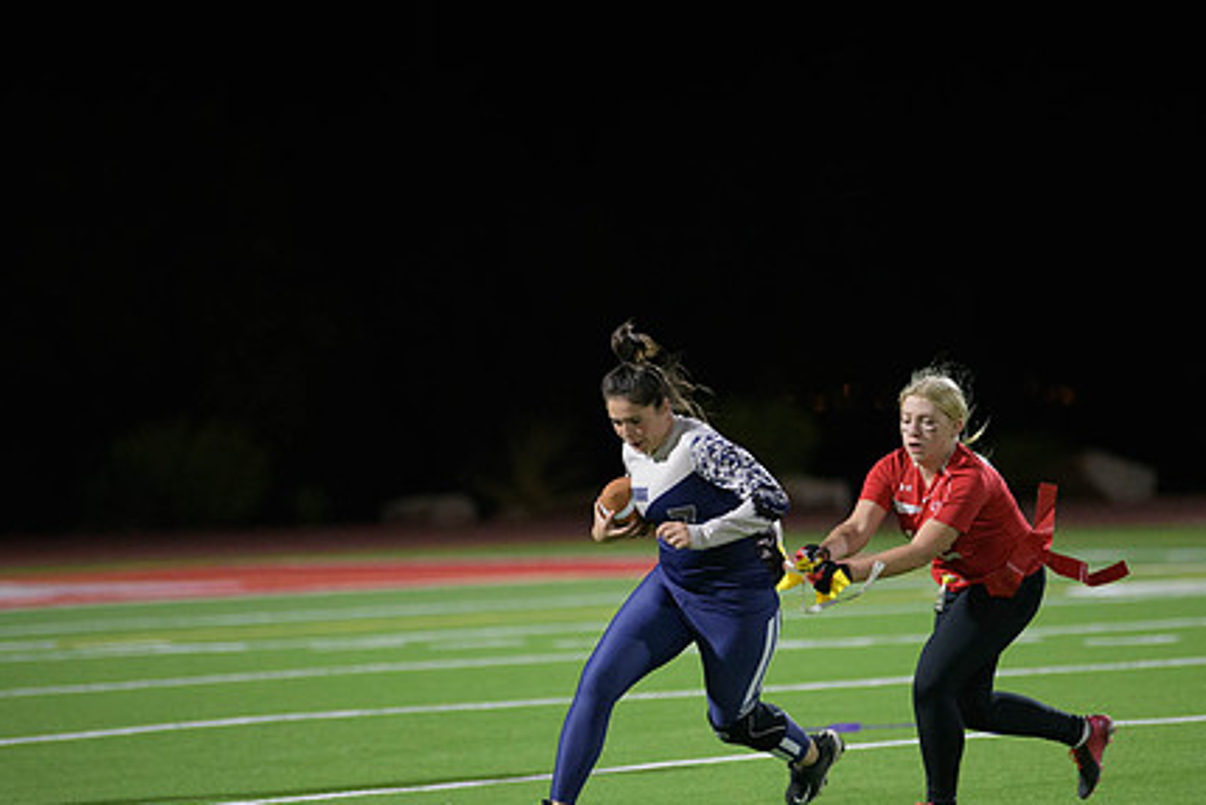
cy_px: 523
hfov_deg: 7.6
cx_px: 715
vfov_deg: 5.1
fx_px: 9048
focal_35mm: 270
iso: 3600
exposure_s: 1/640
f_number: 2.8
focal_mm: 200
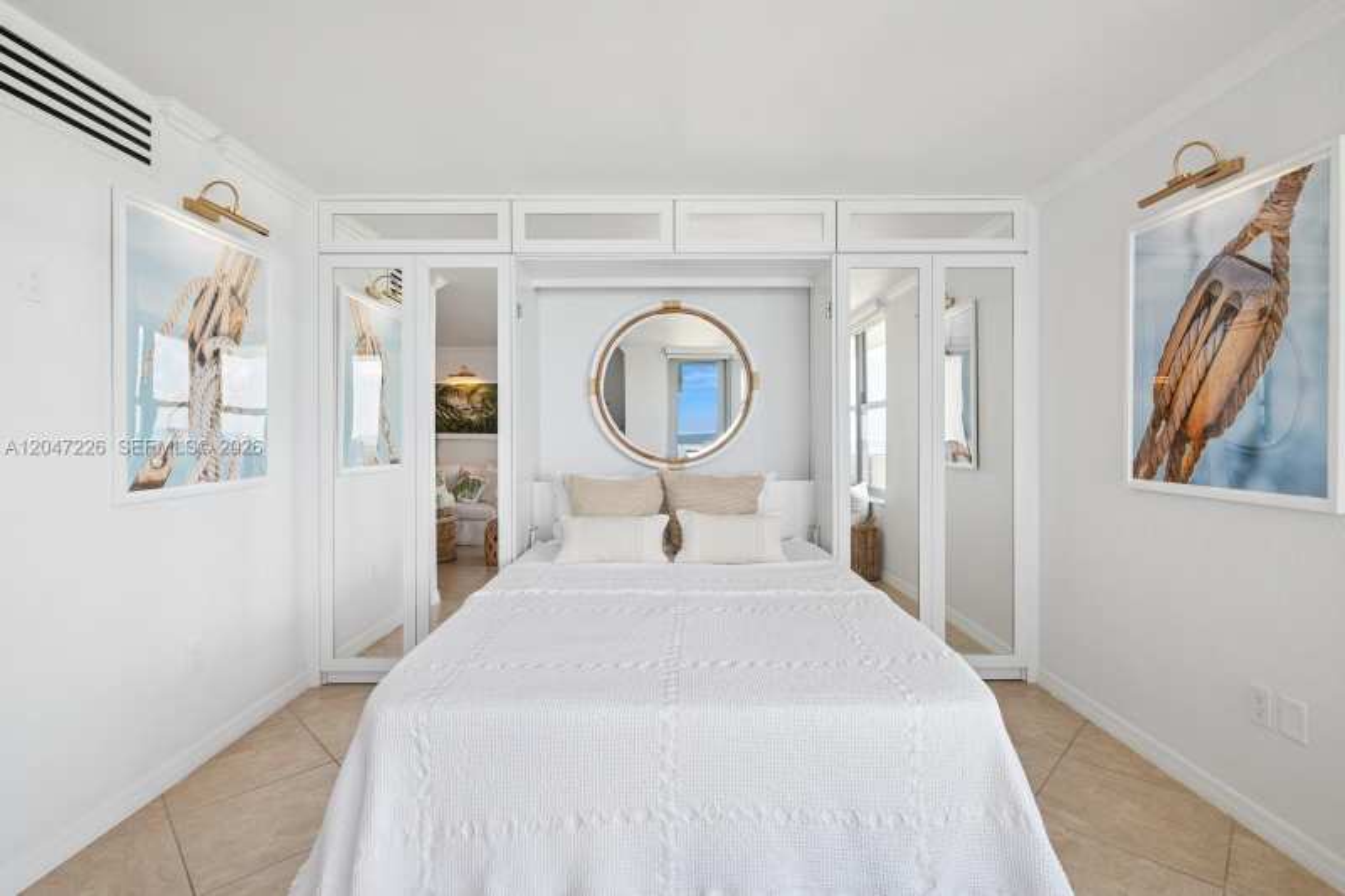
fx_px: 598
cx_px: 672
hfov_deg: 96.7
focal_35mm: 16
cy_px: 448
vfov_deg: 73.7
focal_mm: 16
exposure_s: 1/6
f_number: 10
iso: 200
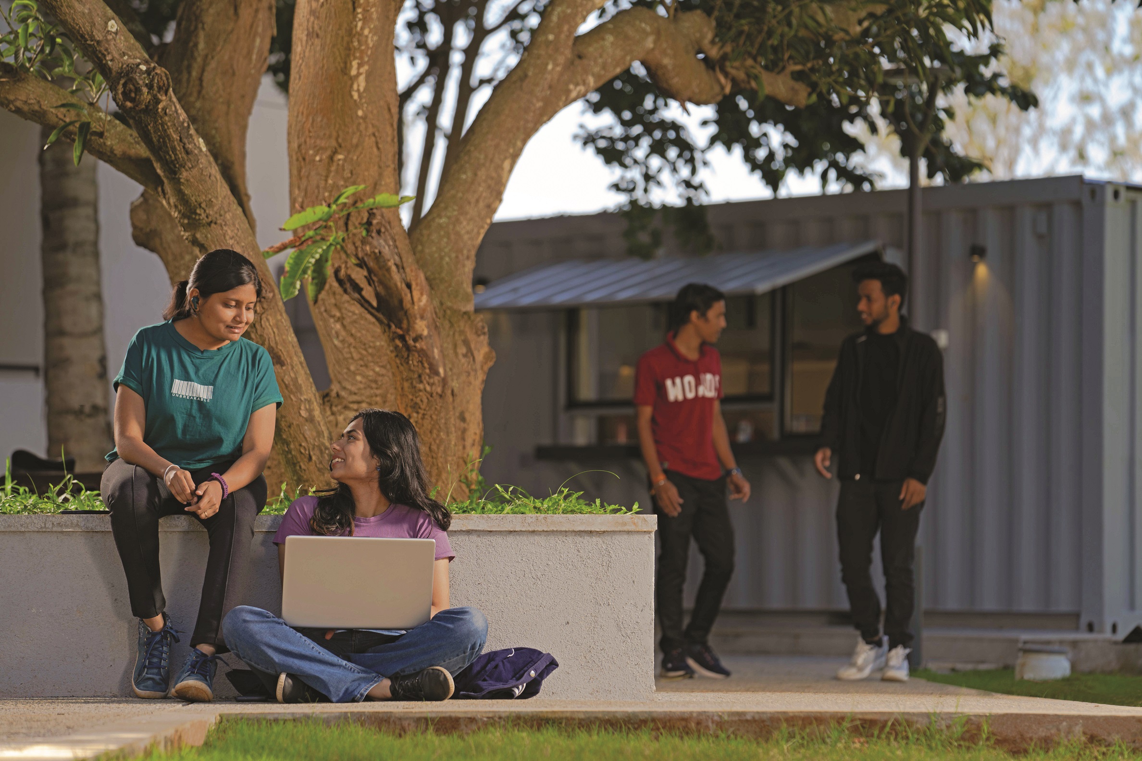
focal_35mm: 144
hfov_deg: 14.3
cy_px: 380
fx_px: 4568
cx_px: 571
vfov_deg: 9.5
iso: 50
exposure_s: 1/160
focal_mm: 144
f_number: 4
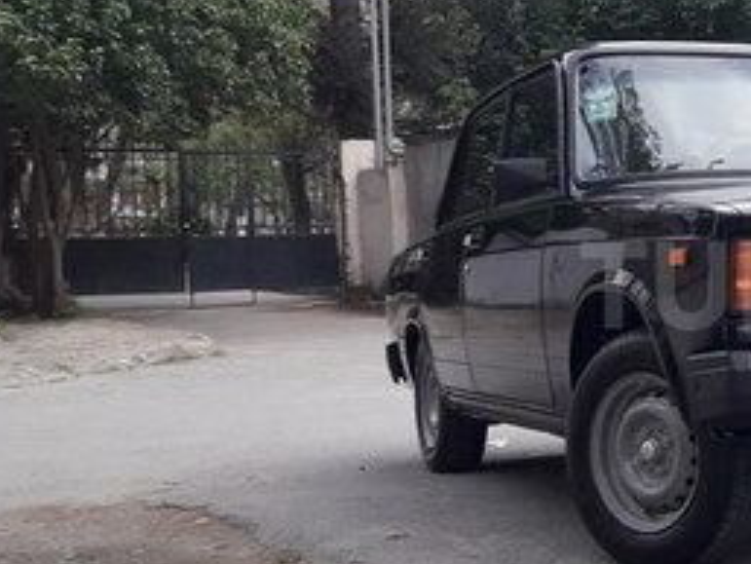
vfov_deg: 20.5
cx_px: 880
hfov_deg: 24.7
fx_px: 1563
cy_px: 285
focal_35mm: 72
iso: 64
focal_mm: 3.7
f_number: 1.9
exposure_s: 1/100
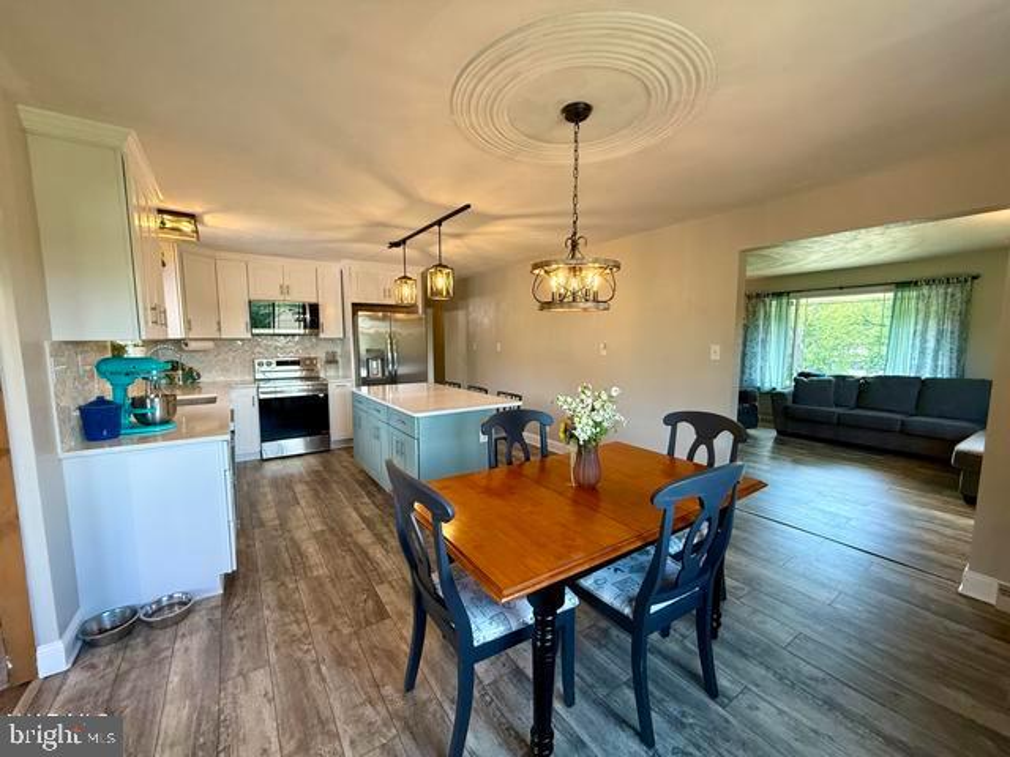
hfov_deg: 102.1
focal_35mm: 14
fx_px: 408
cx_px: 505
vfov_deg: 85.7
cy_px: 378
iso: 400
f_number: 2.2
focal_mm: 2.22
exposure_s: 1/120
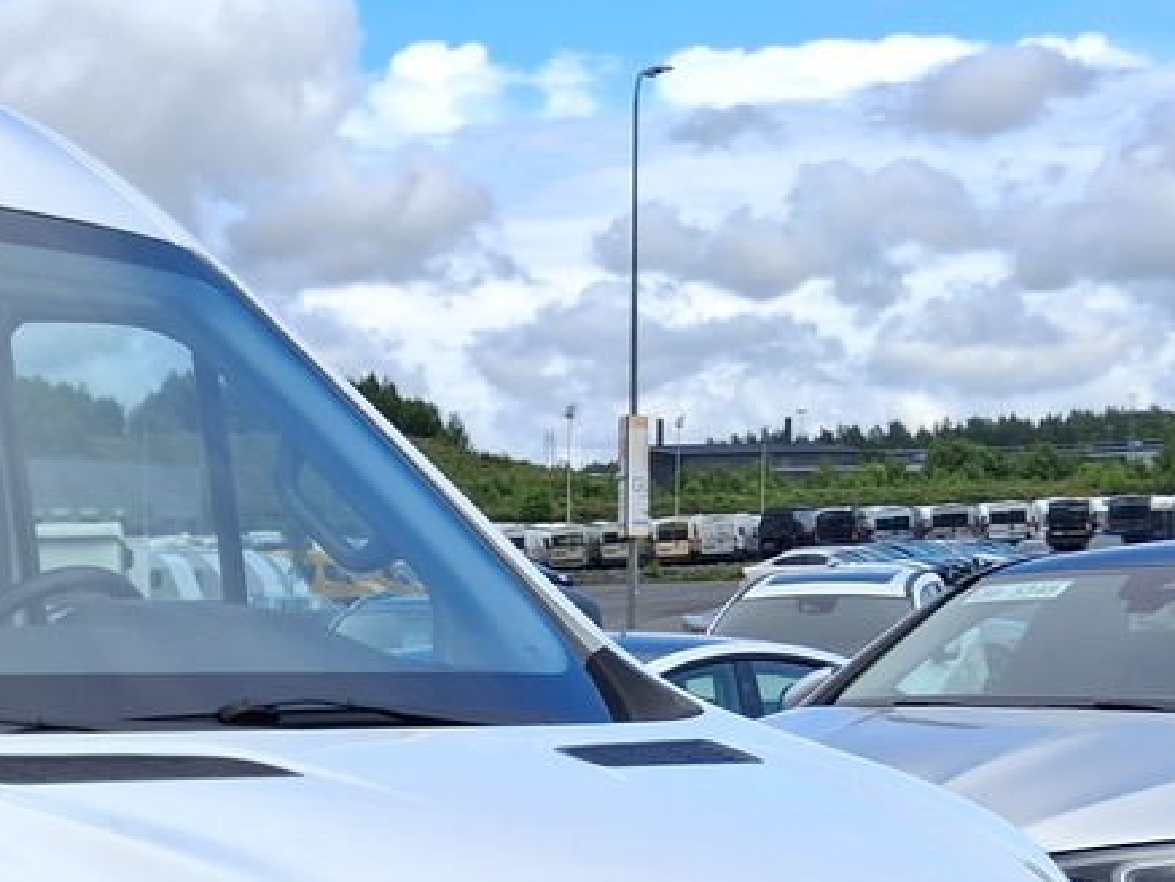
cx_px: -471
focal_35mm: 89
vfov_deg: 16.2
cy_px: 930
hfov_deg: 19.7
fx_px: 3022
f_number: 1.8
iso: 25
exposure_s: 1/478
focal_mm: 4
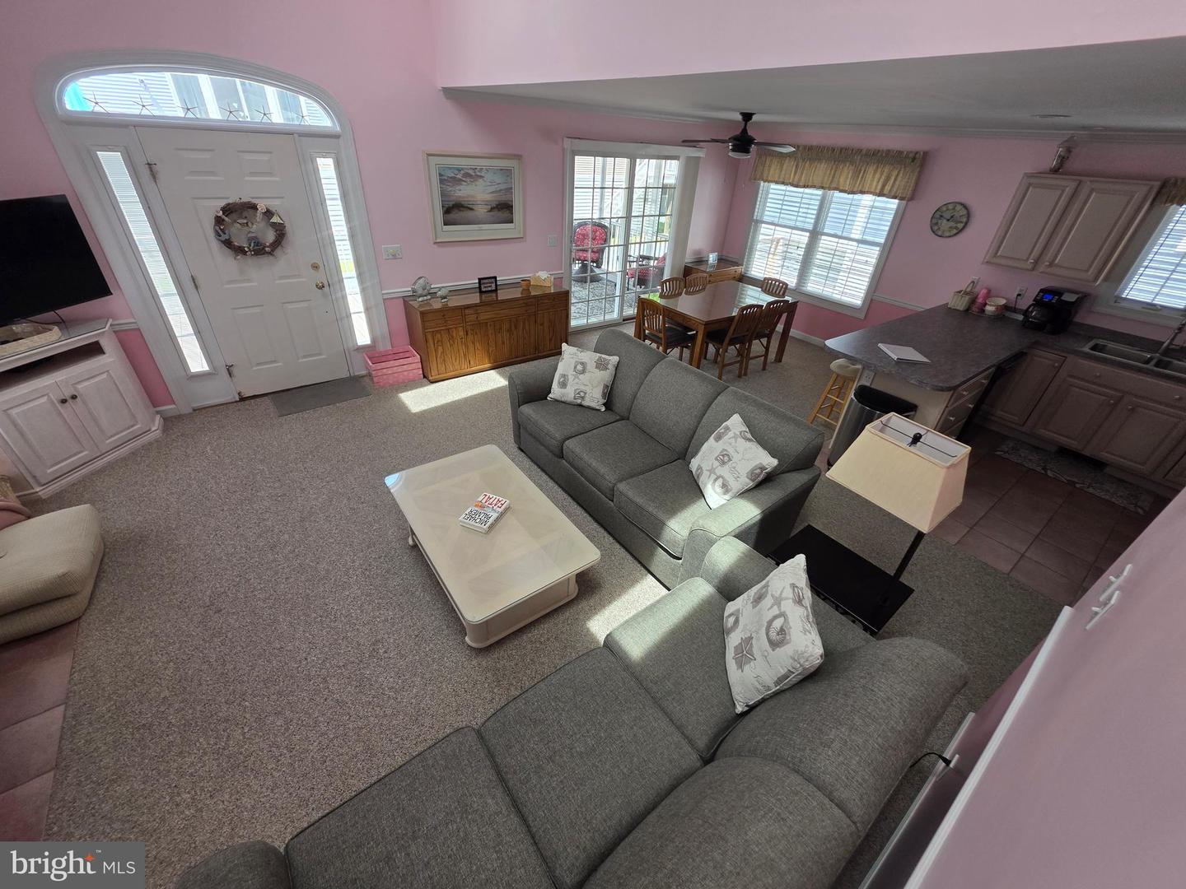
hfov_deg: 106.2
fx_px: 445
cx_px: 593
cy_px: 444
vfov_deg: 89.9
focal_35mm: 13
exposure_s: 1/120
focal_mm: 2.2
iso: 40
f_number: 1.9
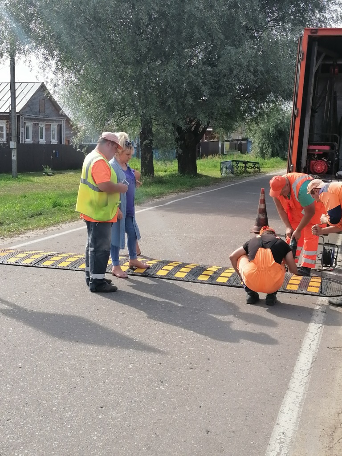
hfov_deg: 30.9
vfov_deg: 40.4
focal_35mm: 47
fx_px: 619
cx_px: 171
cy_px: 228
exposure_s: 1/763
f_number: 1.8
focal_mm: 5.3
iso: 50
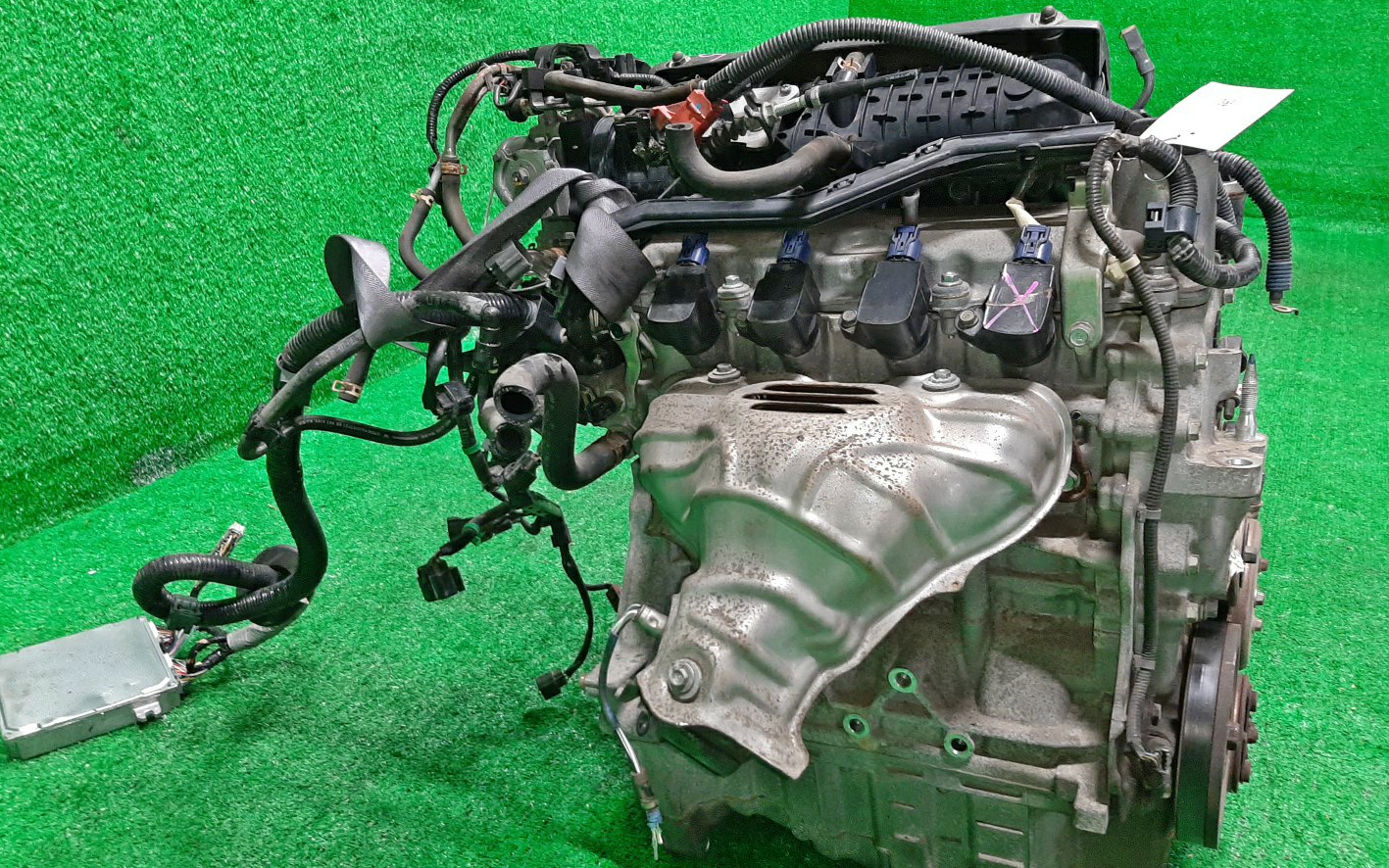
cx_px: 693
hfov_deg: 66.5
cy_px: 502
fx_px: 1060
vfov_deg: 44.4
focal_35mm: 28
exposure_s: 1/50
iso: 219
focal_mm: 3.93
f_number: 1.7
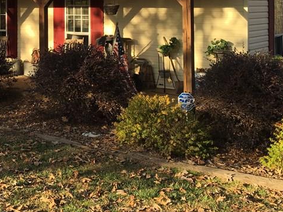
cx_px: 35
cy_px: 10
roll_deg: -0.2
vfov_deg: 22.9
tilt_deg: -3.7
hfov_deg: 30.0
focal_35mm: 62
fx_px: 507
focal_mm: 4.15
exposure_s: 1/615
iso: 25
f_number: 2.2
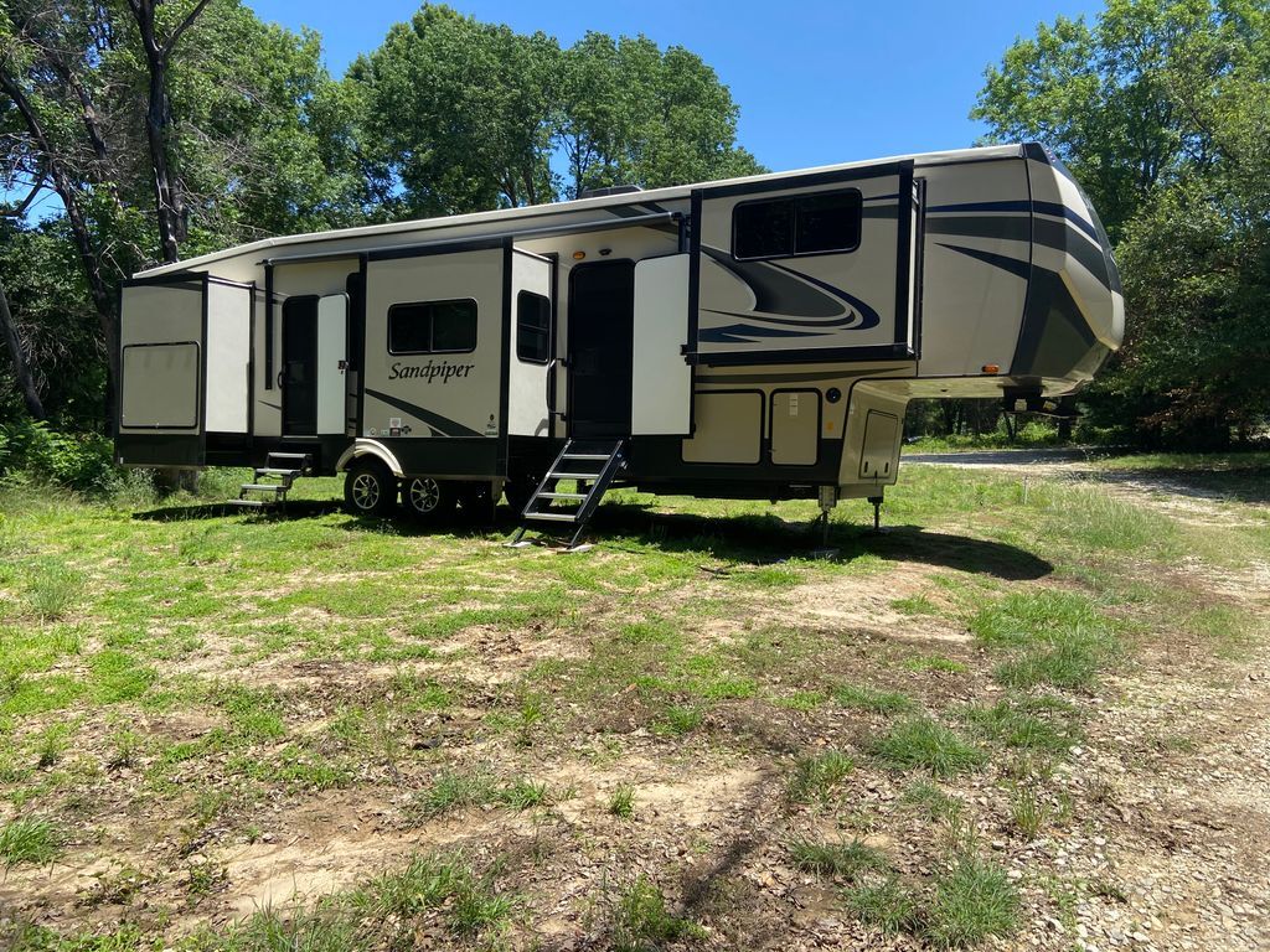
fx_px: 954
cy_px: 476
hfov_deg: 67.3
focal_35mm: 26
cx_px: 635
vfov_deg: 53.1
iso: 32
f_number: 1.8
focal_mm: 4.25
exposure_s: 1/1565
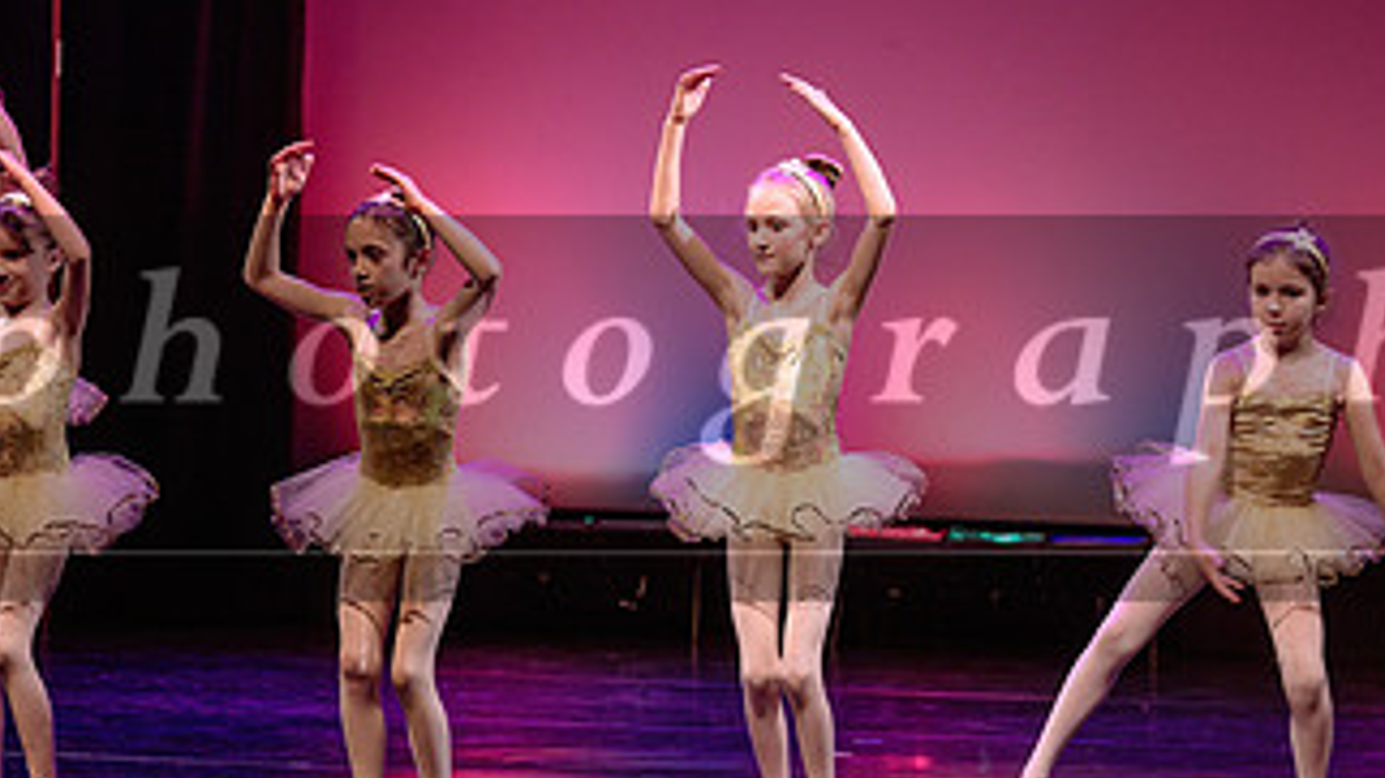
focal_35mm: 174
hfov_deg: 12.4
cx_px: 628
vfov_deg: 7.0
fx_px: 6389
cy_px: 248
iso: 1600
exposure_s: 1/250
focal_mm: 86
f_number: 2.8
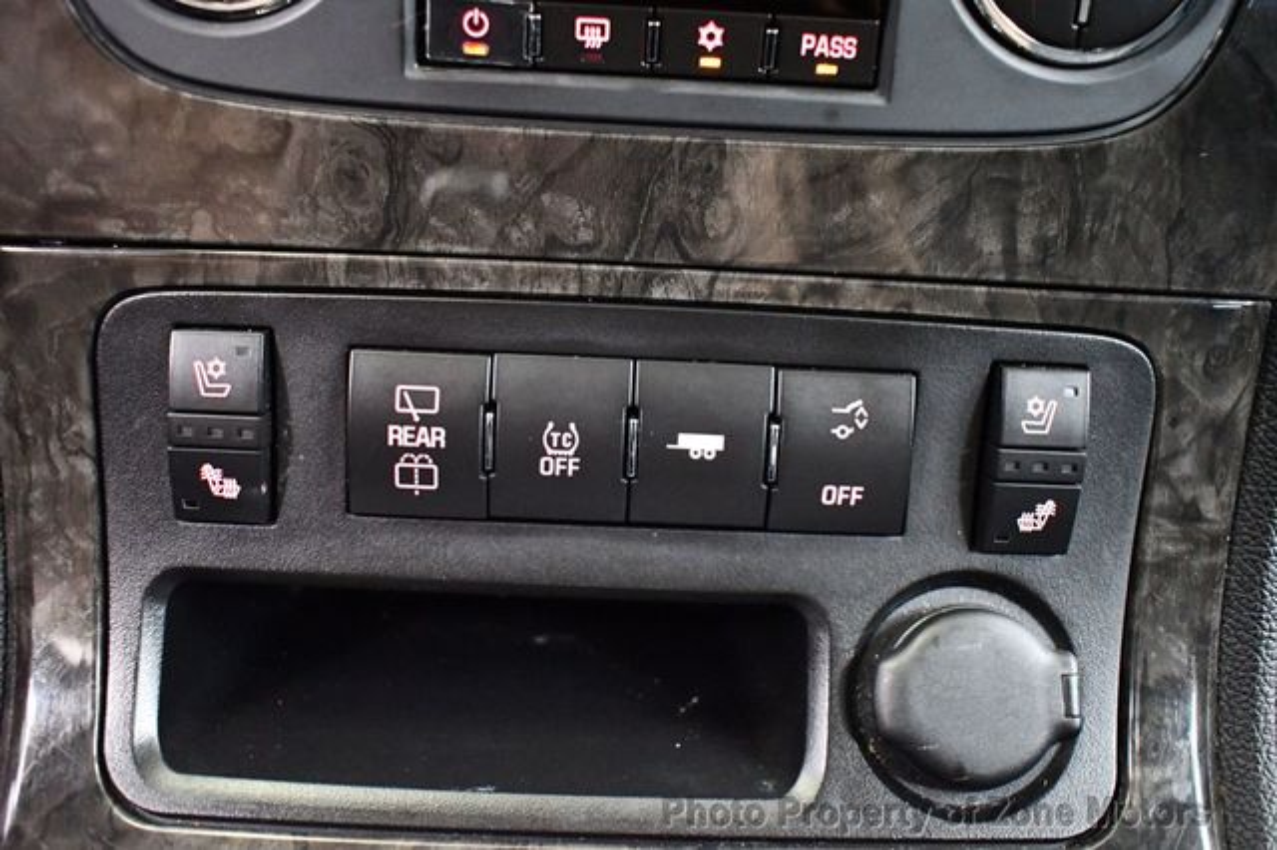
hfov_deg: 57.2
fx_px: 1170
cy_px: 425
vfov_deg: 39.9
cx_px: 638
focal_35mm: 33
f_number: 3.8
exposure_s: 1/60
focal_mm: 22
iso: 12800
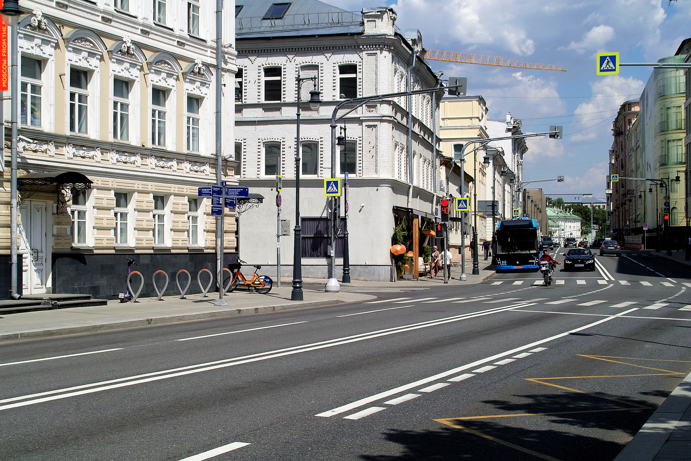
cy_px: 230
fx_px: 1132
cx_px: 346
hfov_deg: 33.9
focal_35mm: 59
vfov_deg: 23.0
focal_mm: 35
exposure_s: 1/640
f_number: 8
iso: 100
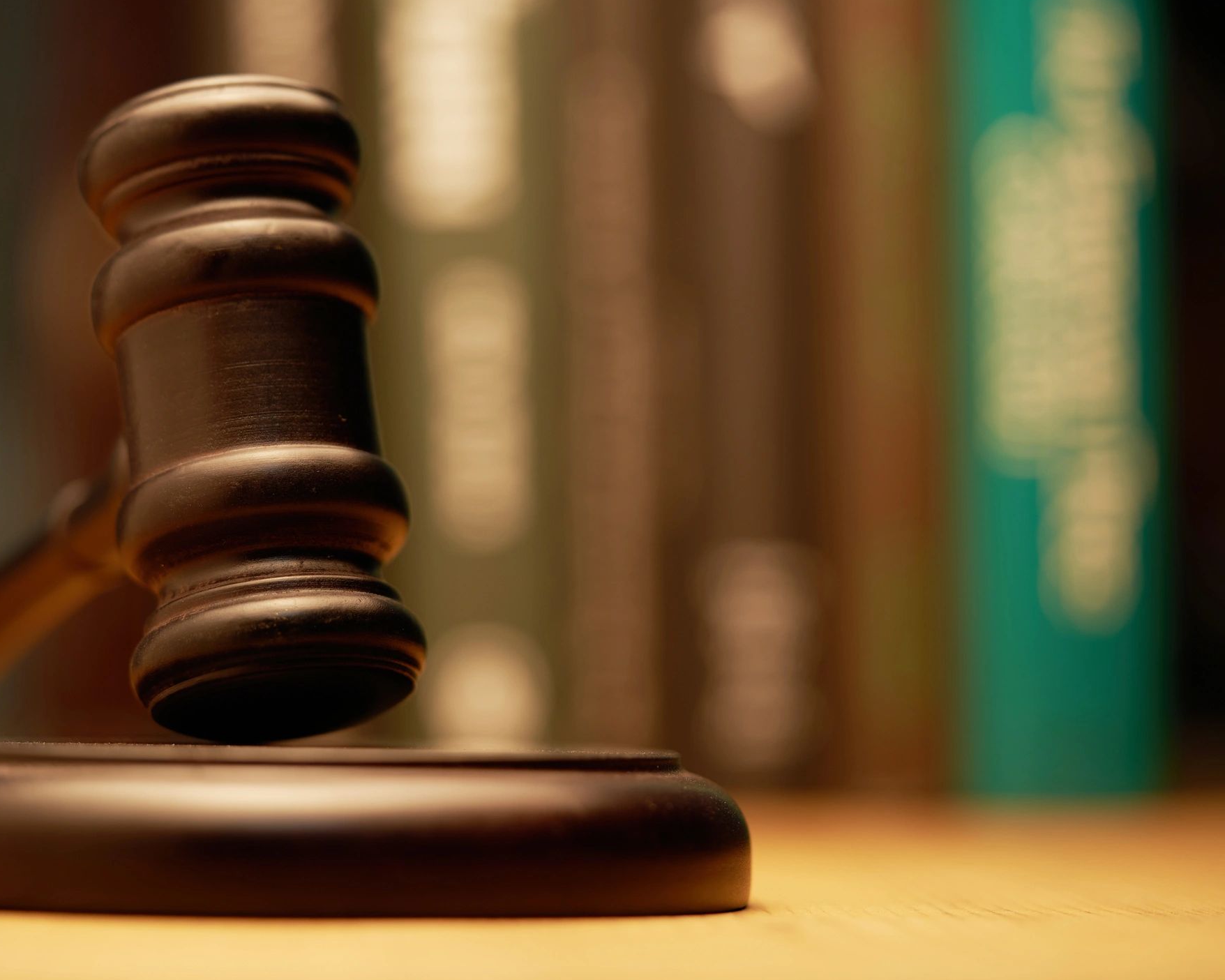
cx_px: 531
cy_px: 488
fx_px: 3698
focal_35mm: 102
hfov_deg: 18.8
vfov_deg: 15.1
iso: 50
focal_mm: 90
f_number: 2.8
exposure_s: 1/30
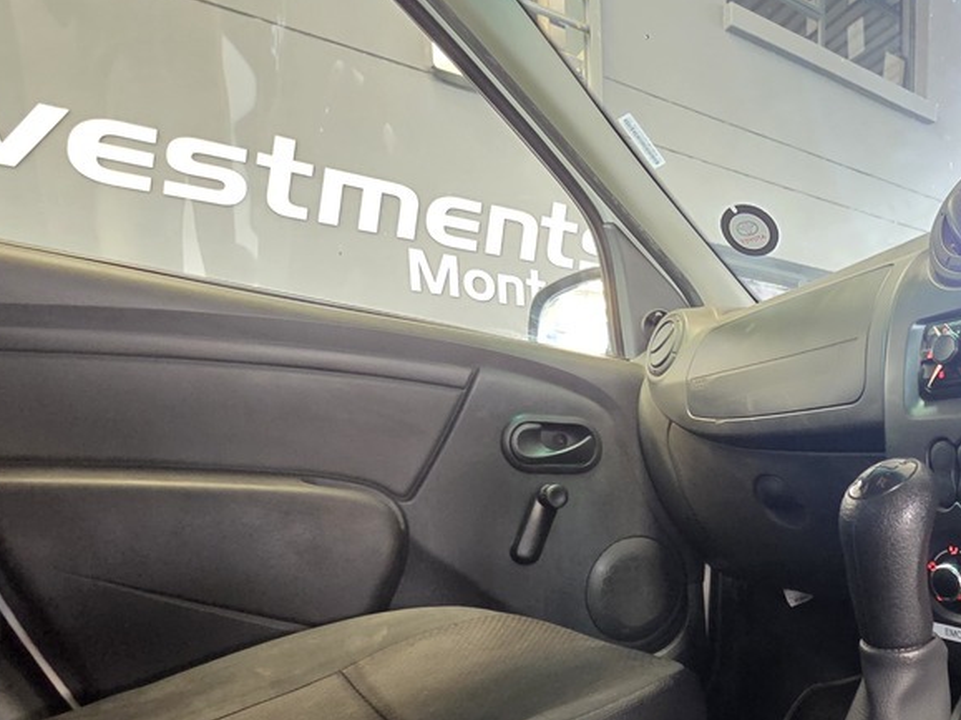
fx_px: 638
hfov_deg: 66.8
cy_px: 561
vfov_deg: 55.3
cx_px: 775
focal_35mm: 23
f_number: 2.2
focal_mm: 2.2
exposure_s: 1/33.3
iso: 1250
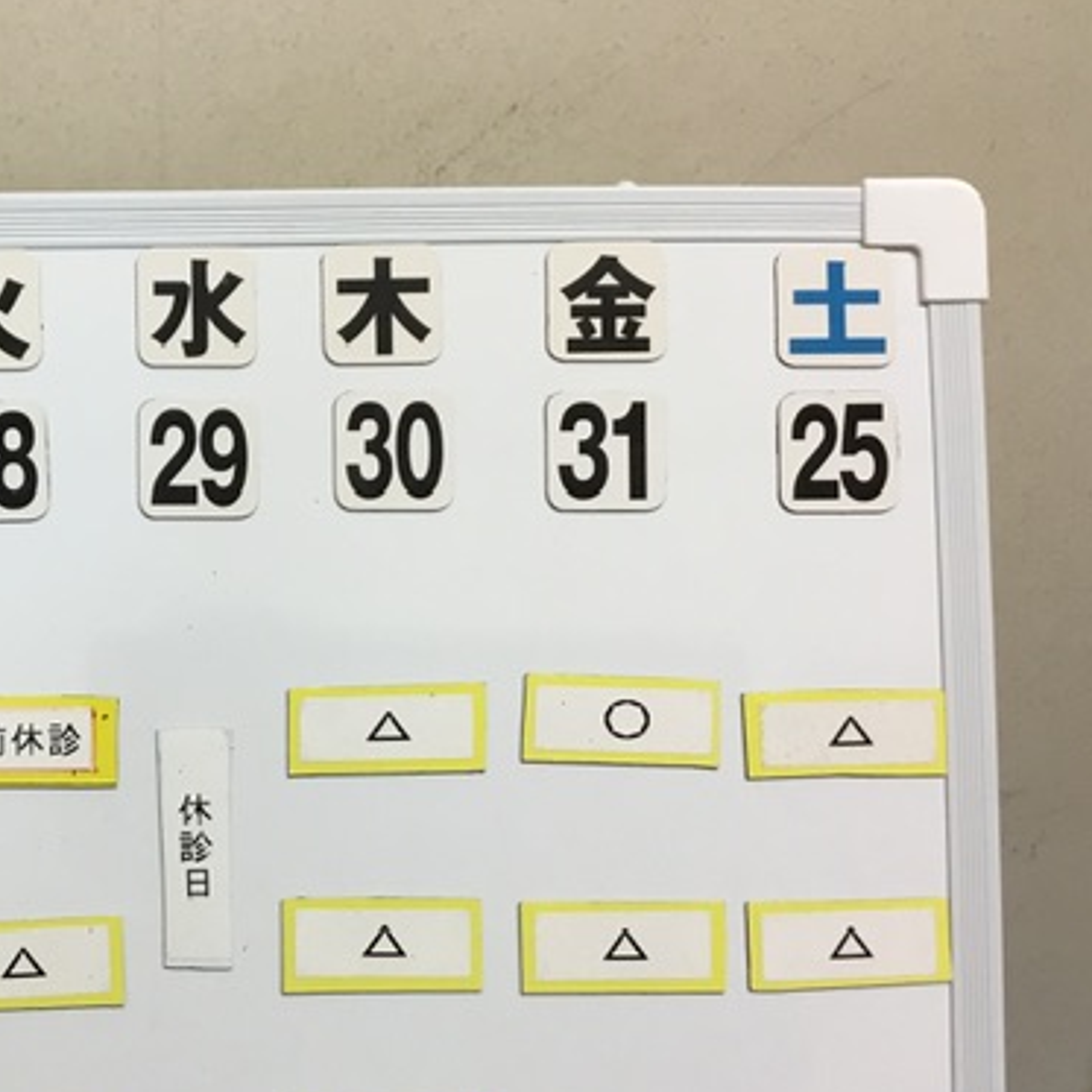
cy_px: 618
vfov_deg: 36.0
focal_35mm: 47
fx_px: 1677
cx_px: 179
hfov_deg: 34.6
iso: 25
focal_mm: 3.3
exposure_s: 1/30
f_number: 2.4
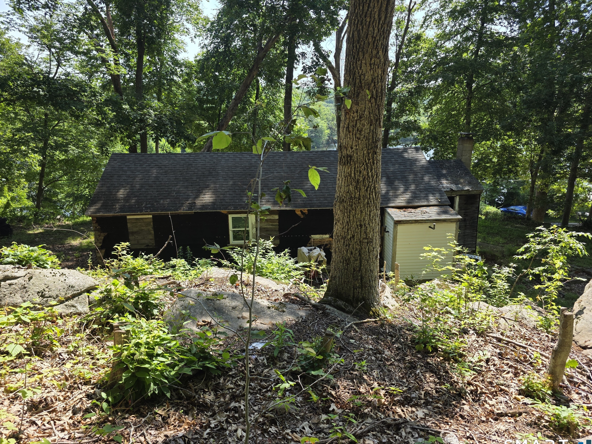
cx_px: 287
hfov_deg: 71.6
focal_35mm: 24
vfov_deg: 56.8
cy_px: 224
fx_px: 410
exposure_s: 1/1433
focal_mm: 6.3
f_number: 1.7
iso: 80
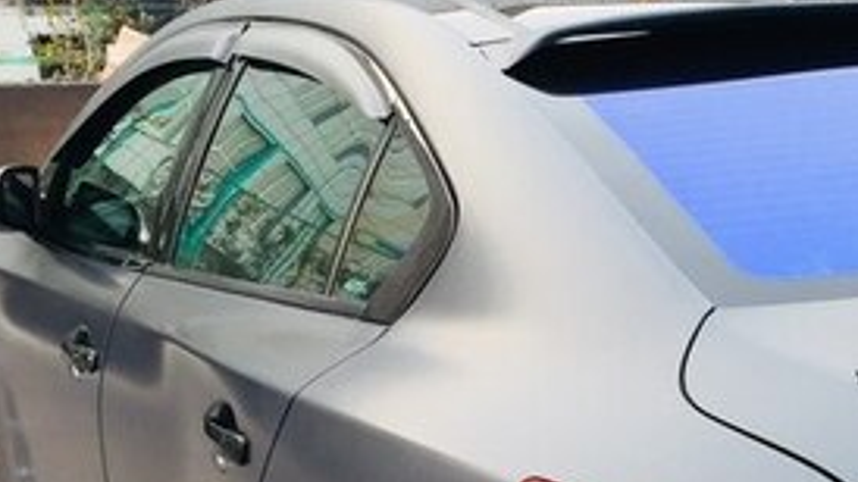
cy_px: 540
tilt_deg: -16.9
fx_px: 1729
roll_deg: +0.4
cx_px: 908
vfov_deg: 15.4
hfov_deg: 26.1
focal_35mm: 76
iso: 40
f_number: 2.2
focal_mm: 4.15
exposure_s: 1/50
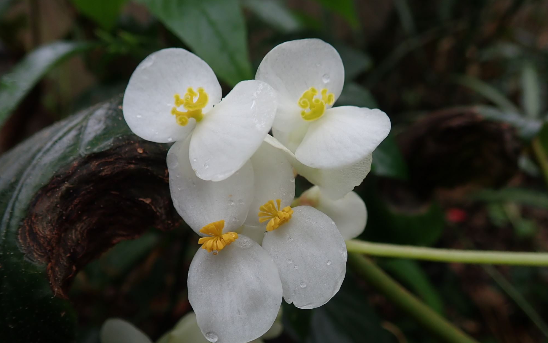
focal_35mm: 32
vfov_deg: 39.3
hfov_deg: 59.7
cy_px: 202
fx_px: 478
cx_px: 274
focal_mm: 5.5
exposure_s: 1/125
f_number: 2.3
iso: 125
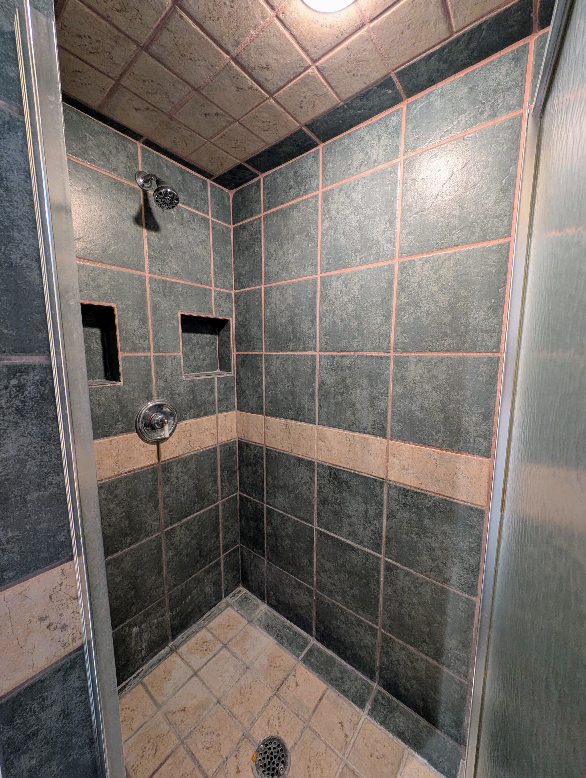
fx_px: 270
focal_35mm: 12
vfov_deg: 110.5
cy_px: 389
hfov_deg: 94.6
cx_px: 293
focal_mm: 2.23
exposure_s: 1/24
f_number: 1.95
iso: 258
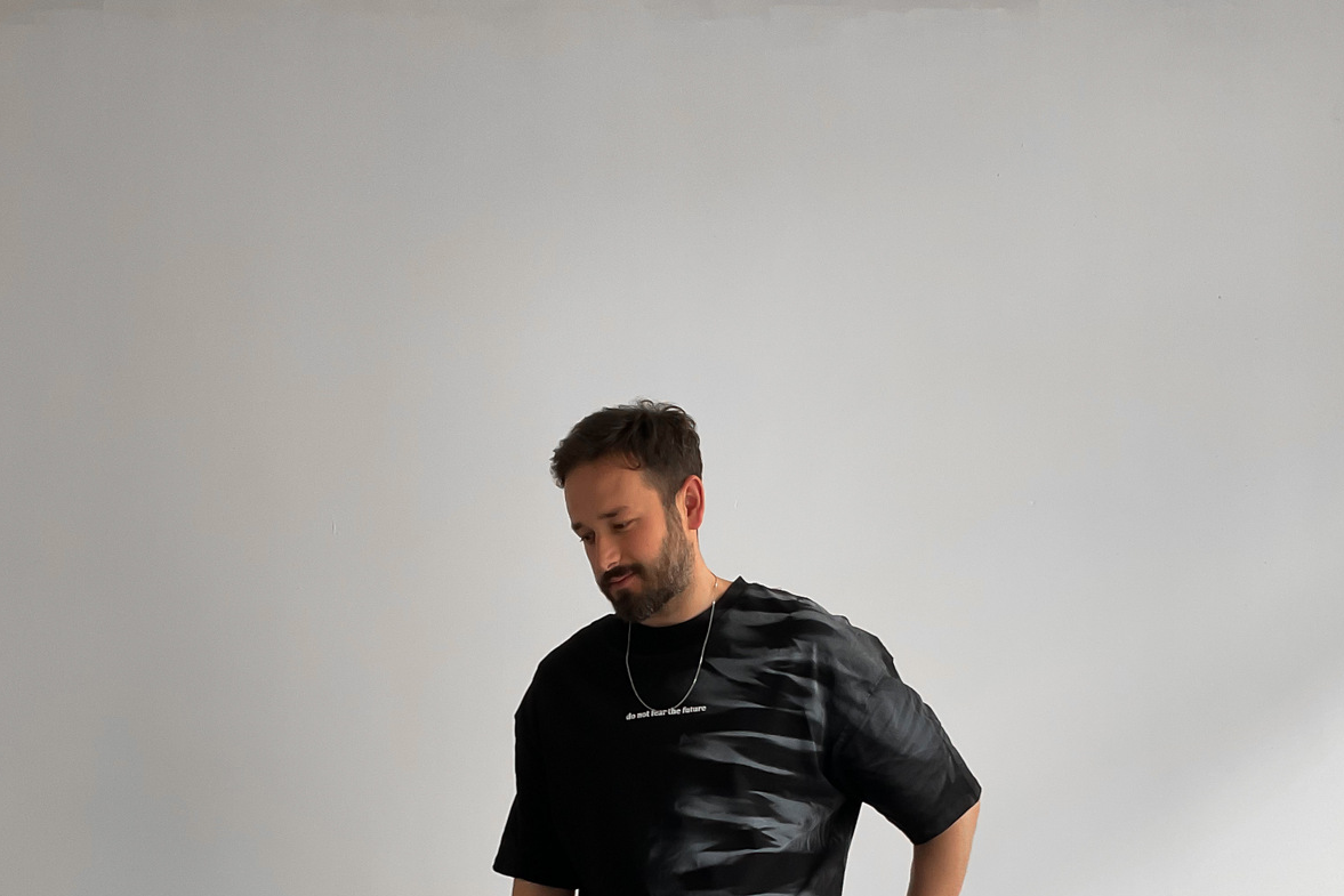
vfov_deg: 30.6
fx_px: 1531
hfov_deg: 47.4
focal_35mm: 41
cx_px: 661
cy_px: 867
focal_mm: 3
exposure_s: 1/120
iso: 50
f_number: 1.8
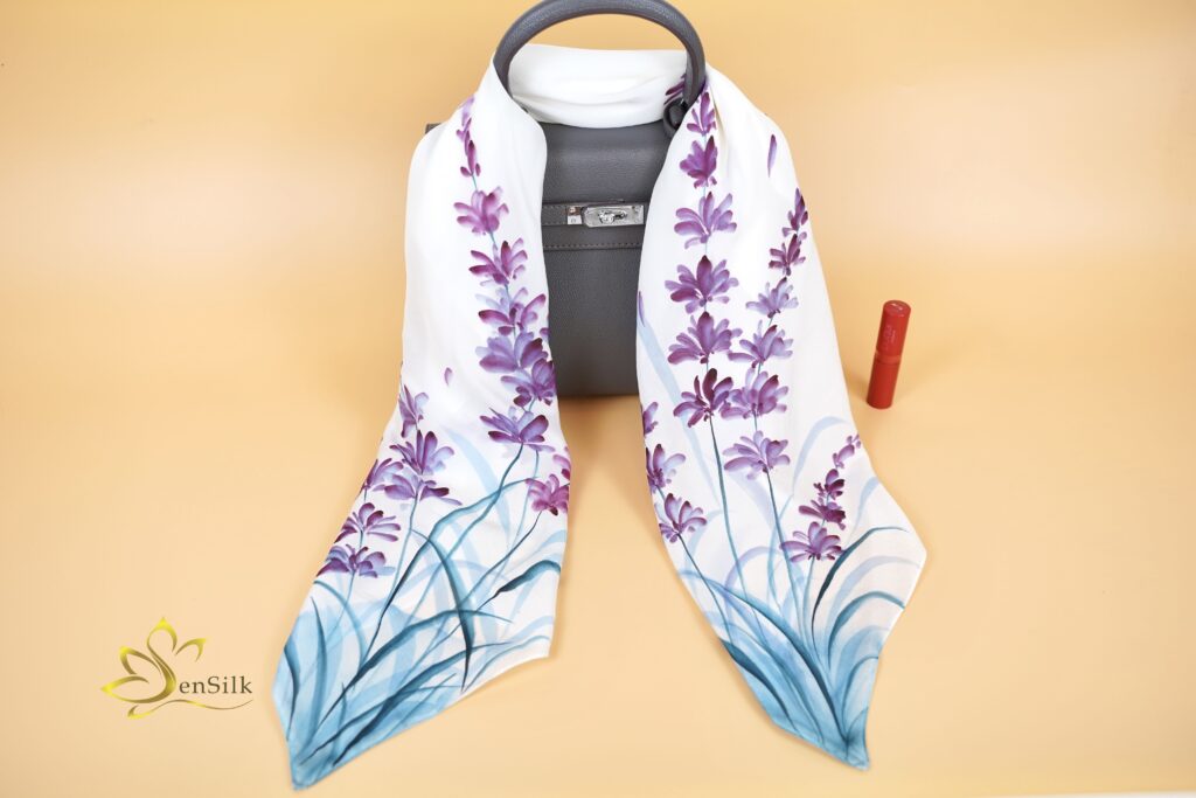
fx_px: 1163
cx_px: 598
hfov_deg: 54.4
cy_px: 399
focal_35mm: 35
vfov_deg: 37.9
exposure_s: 1/400
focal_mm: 35
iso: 400
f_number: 3.5
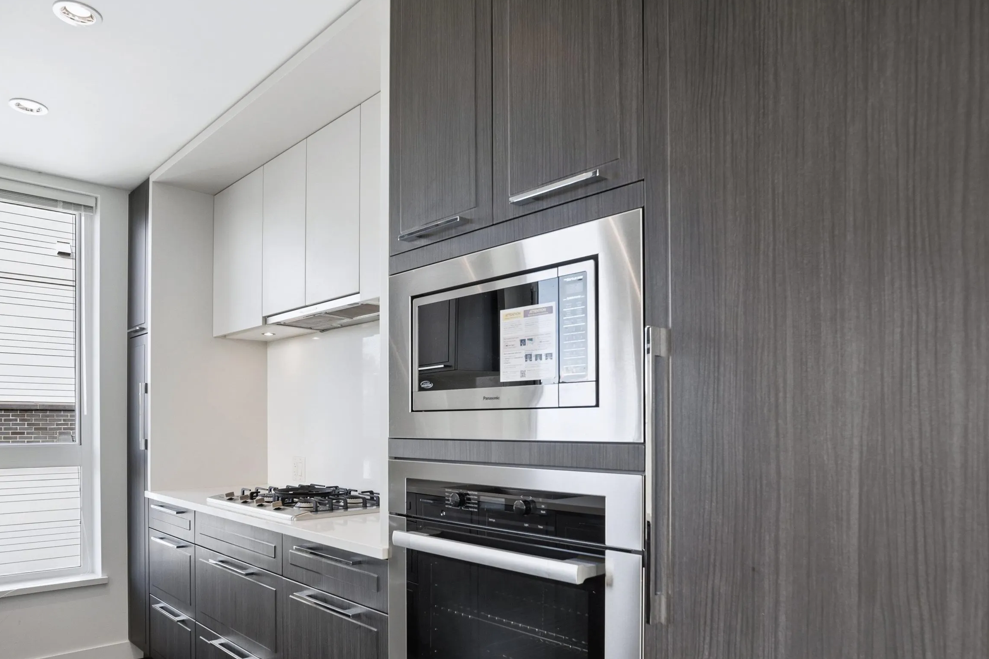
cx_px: 455
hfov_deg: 73.6
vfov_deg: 52.4
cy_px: 423
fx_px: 659
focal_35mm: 24
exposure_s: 1/30
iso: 320
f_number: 7.1
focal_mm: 18
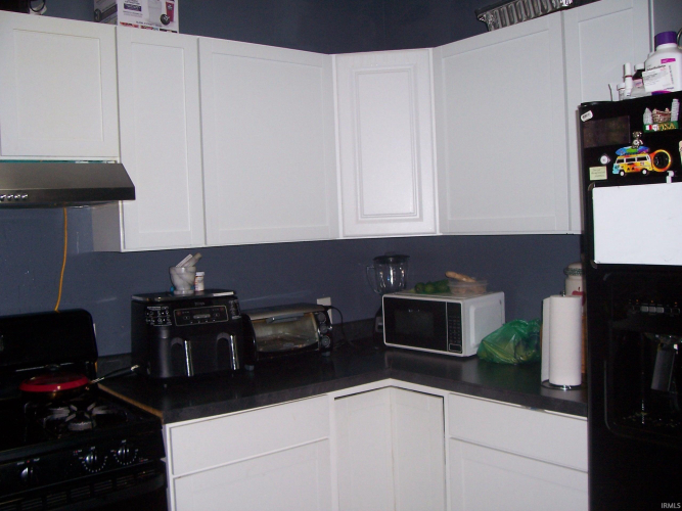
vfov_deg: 41.8
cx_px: 341
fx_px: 670
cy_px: 256
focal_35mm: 34
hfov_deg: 54.0
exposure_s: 1/60
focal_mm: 5.6
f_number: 2.7
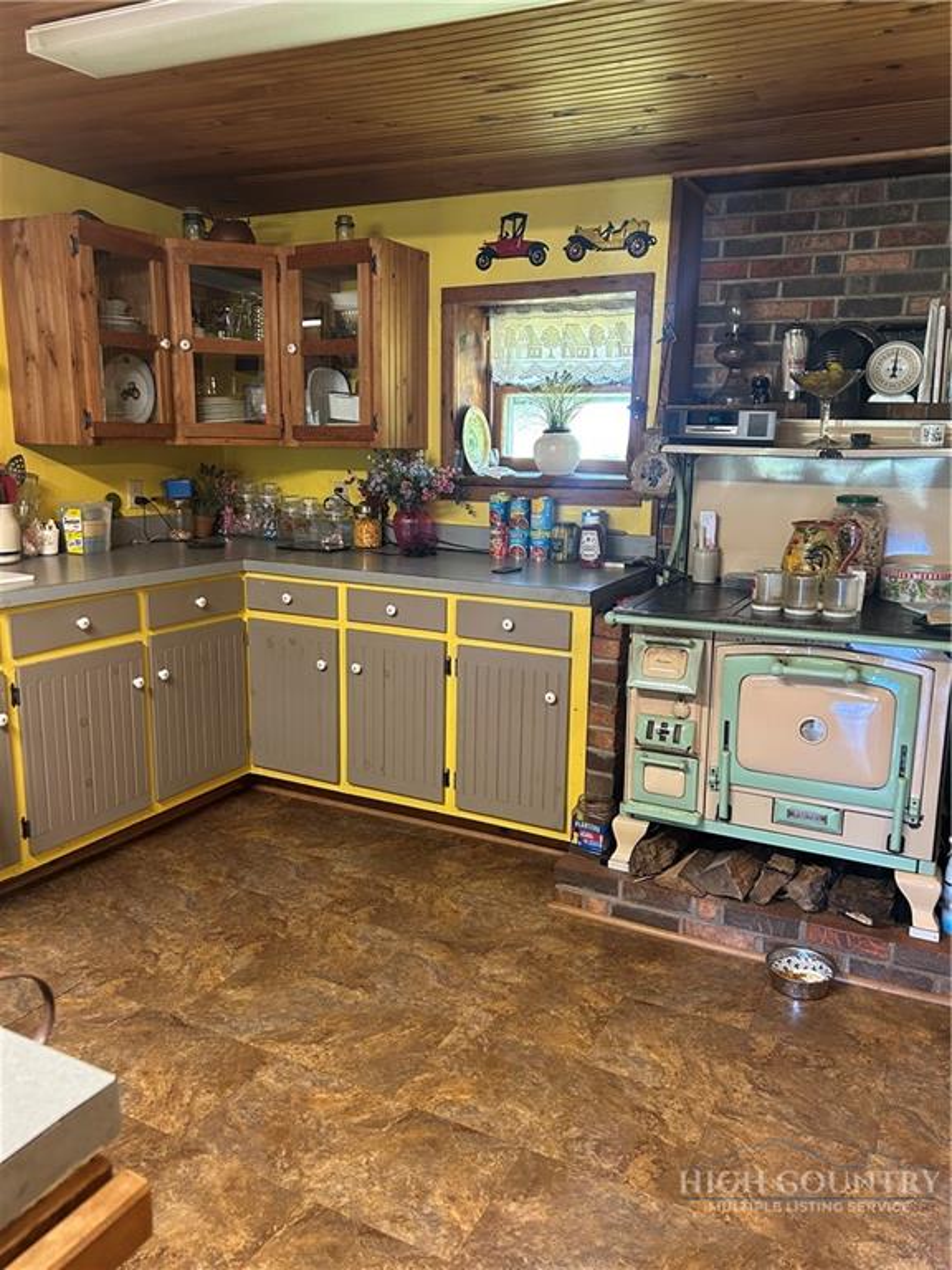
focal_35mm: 26
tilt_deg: -10.3
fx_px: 953
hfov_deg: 53.1
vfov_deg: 67.3
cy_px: 635
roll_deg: -1.2
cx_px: 476
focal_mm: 5.7
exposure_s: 1/60
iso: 250
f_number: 1.5
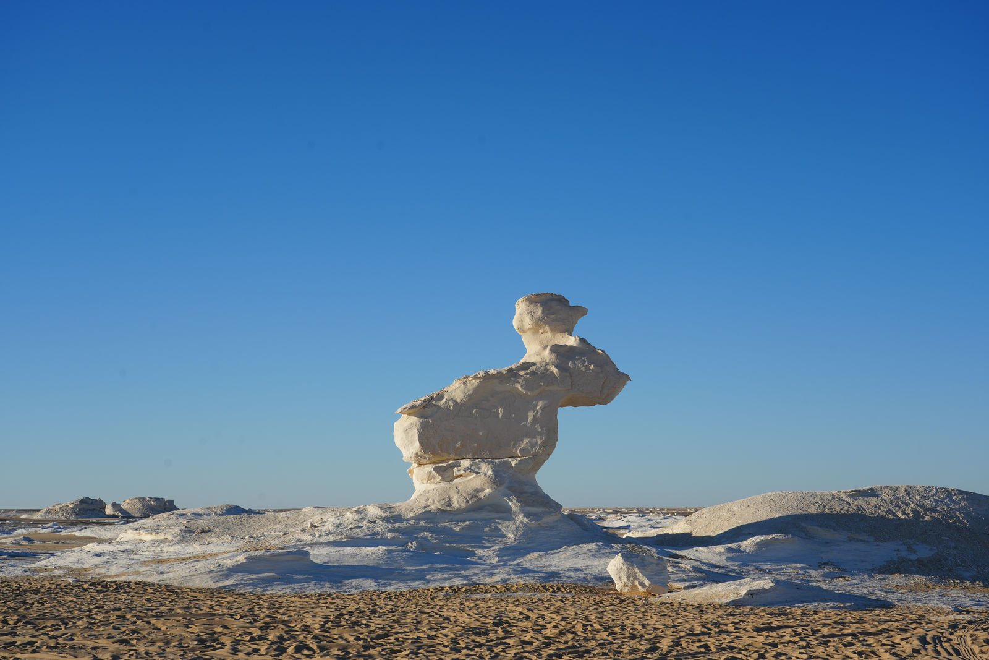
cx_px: 494
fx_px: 1401
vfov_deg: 26.5
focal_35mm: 51
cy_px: 330
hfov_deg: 38.9
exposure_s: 1/250
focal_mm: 51
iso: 100
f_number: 10
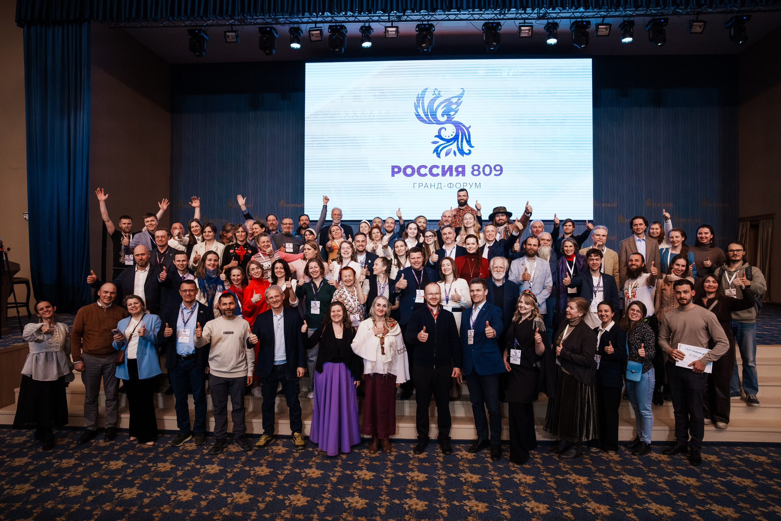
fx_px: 456
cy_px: 259
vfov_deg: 59.5
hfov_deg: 81.1
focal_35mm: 21
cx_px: 409
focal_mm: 19
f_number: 5.6
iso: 5000
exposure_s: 1/200
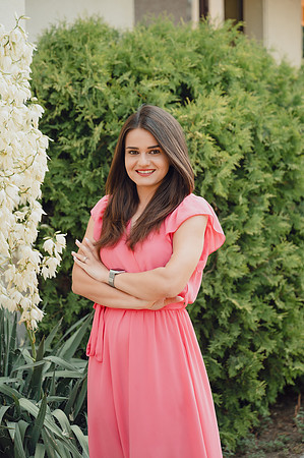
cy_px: 229
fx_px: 889
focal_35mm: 70
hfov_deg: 19.4
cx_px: 152
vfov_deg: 28.9
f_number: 3.2
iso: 125
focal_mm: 70
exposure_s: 1/500
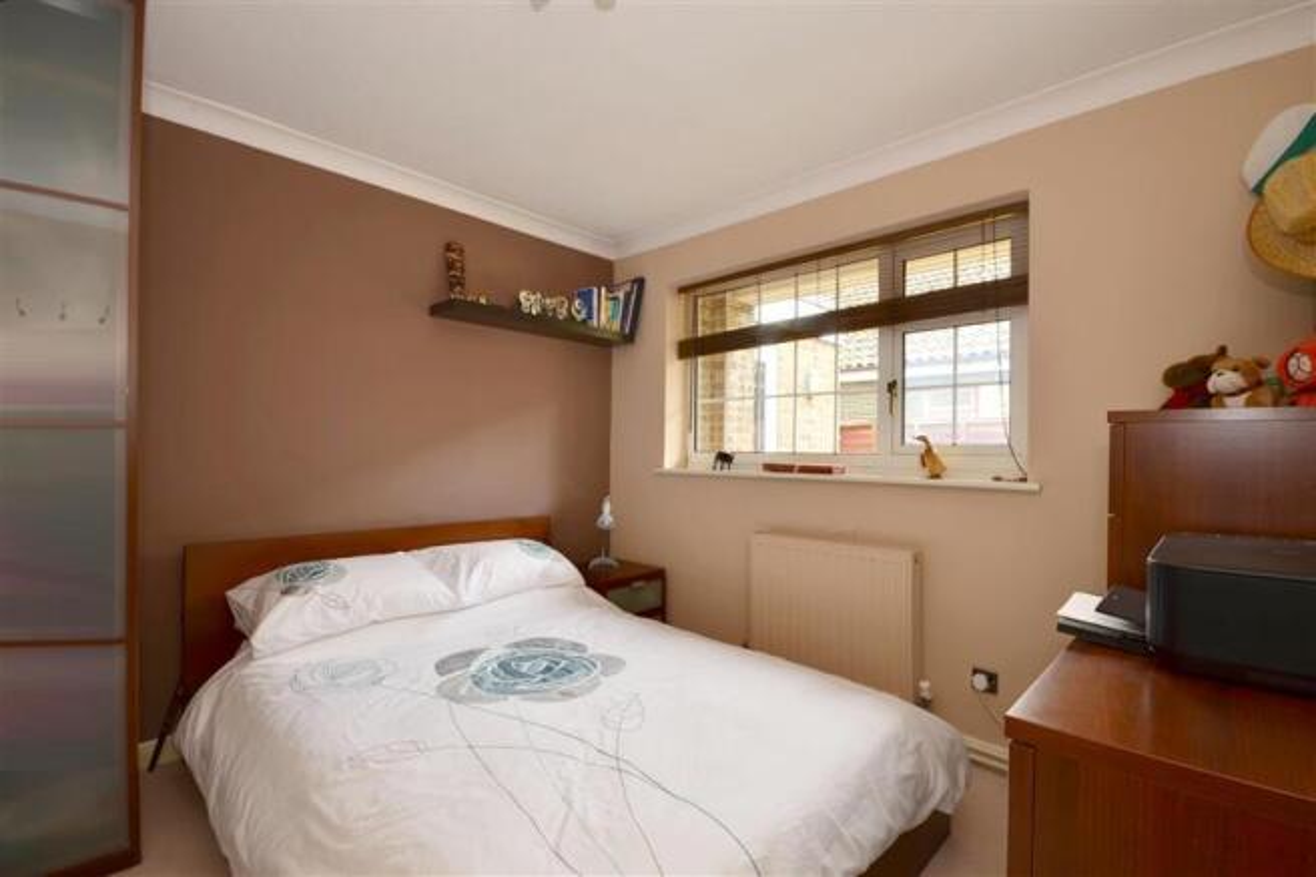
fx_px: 548
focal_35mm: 15
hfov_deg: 100.4
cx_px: 658
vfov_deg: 77.3
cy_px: 438
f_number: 11
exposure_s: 1/3
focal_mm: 10
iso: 200
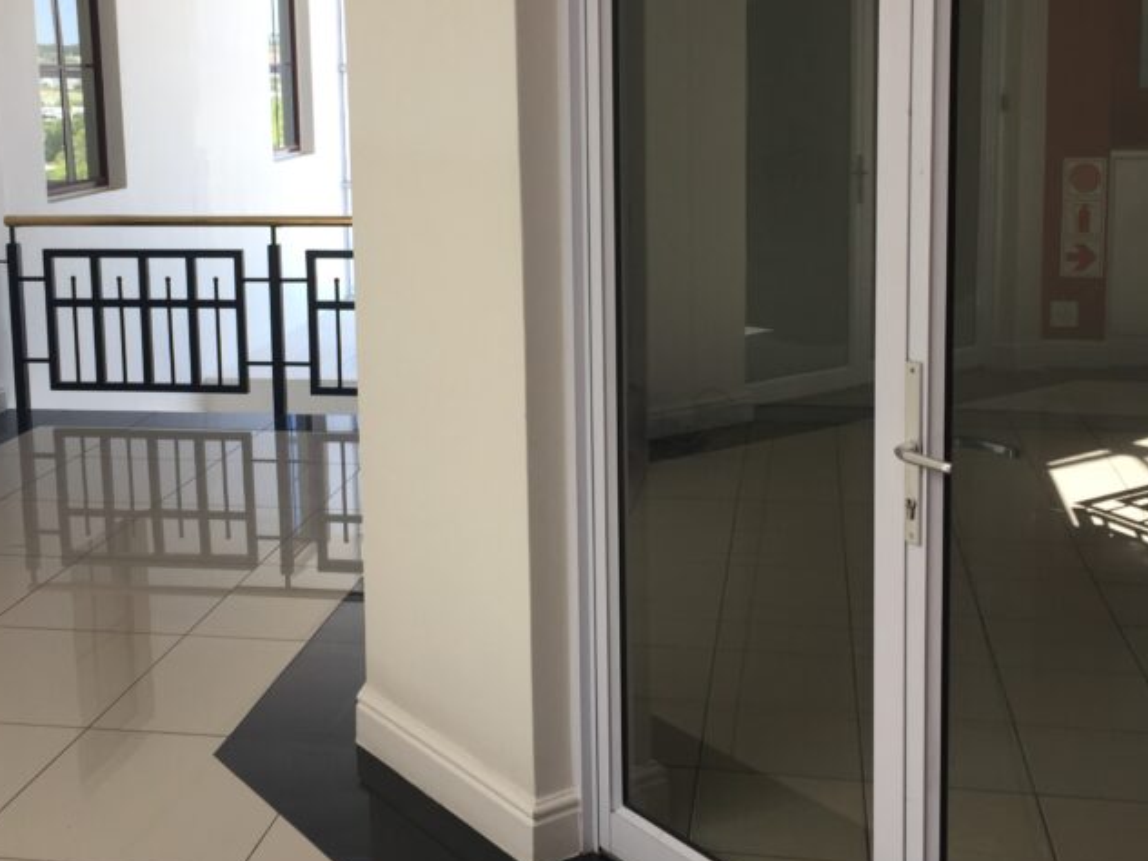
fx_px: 1559
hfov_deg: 40.4
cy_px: 276
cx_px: 498
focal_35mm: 47
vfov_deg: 30.6
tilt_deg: -11.0
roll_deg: +0.7
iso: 32
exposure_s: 1/100
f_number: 2.2
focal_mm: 4.15
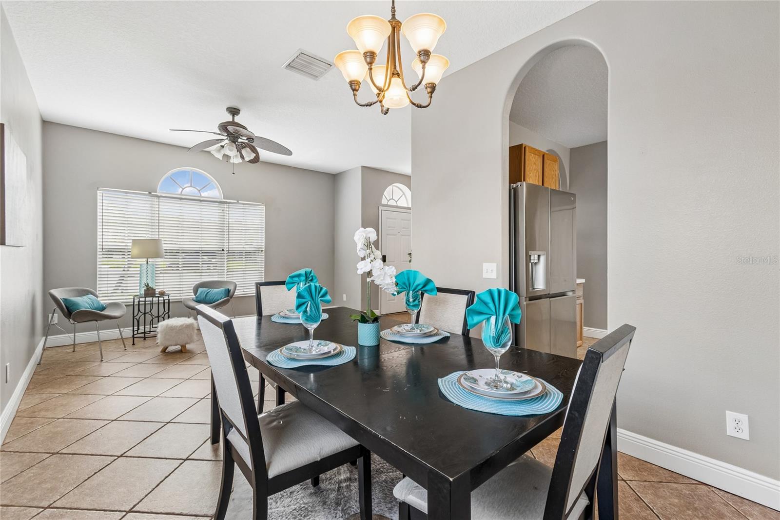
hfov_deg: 100.4
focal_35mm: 15
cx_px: 390
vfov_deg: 77.3
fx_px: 325
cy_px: 260
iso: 100
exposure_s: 1/25
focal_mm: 10
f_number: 7.1
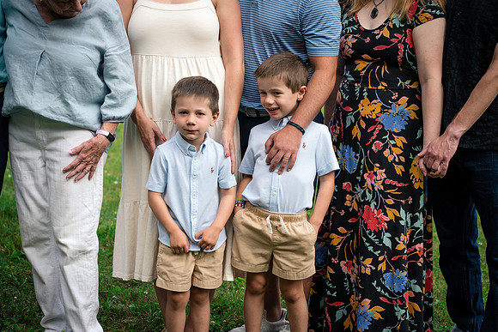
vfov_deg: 16.1
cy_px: 166
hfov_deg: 23.9
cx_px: 249
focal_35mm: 85
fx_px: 1176
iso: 200
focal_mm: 85
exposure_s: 1/500
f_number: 4.5
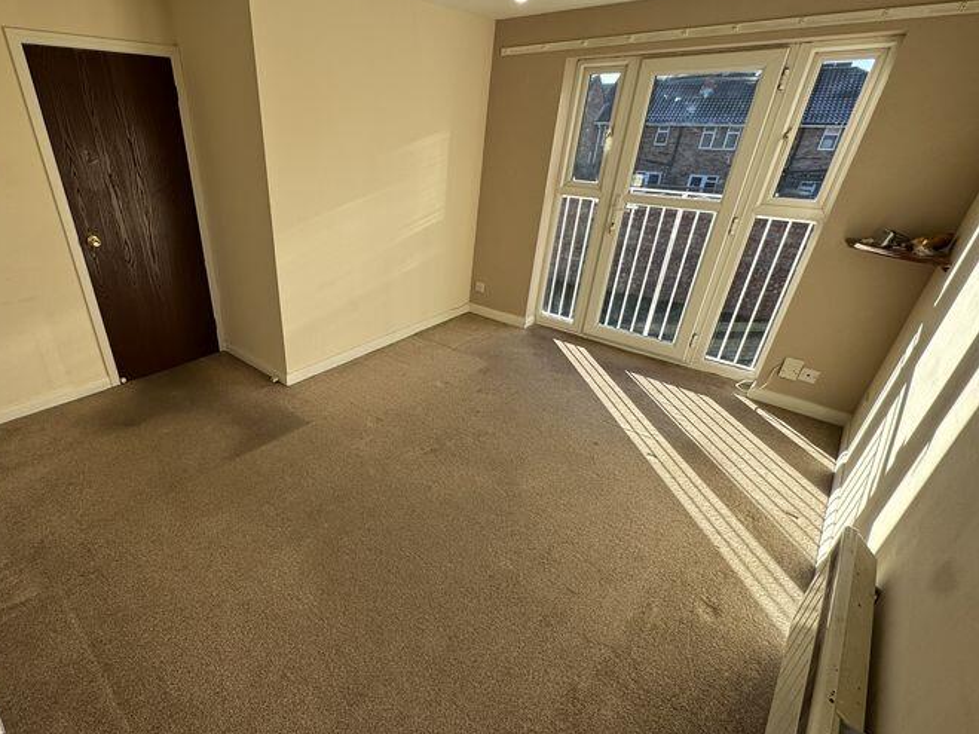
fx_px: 481
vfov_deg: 74.7
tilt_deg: -27.9
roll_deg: -0.4
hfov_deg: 89.7
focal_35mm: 17
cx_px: 386
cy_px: 374
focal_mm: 2.22
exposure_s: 1/220
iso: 40
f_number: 2.2
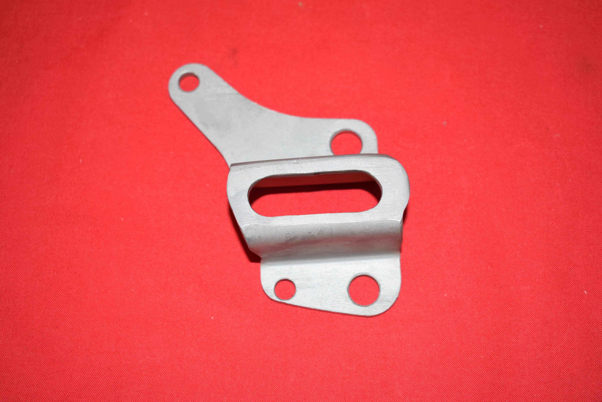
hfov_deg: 36.9
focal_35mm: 54
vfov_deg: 25.1
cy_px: 201
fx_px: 903
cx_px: 301
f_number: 5
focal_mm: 36
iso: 1250
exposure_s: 1/200
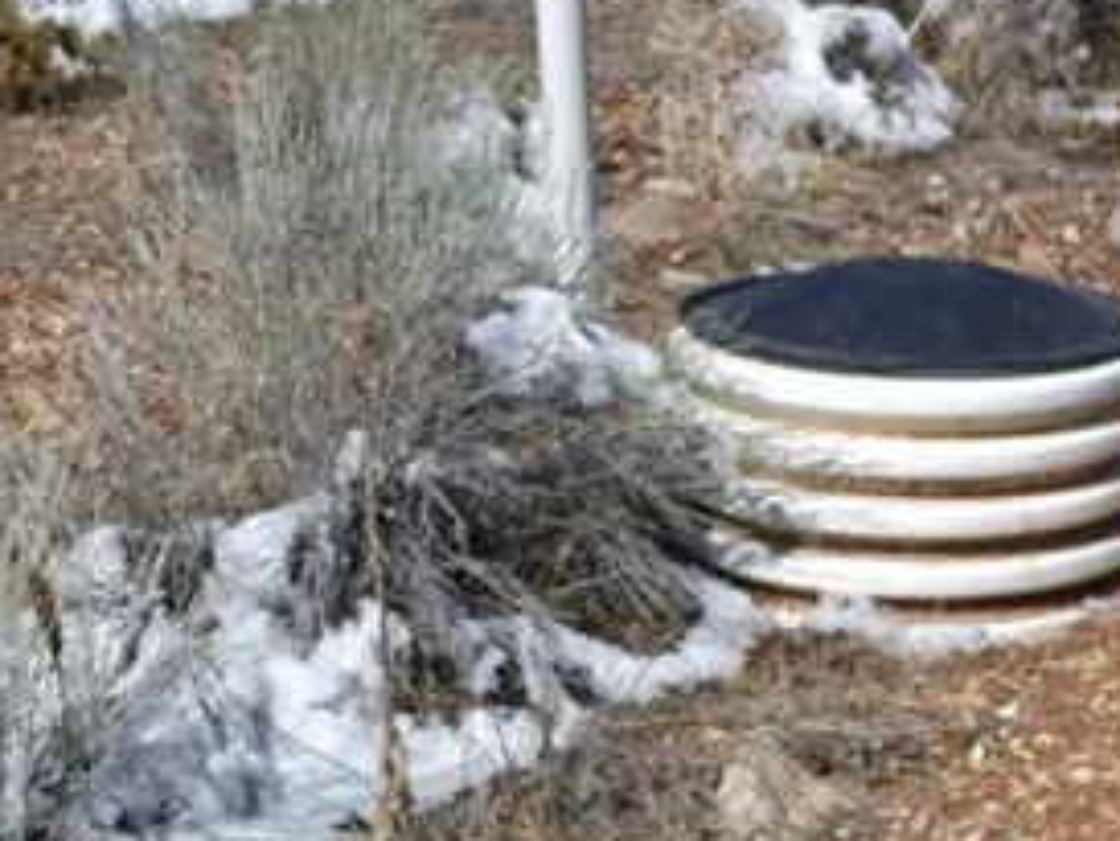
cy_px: 1011
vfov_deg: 11.2
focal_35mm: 130
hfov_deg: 15.2
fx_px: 4208
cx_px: 652
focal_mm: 24
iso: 100
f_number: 4
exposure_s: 1/2000
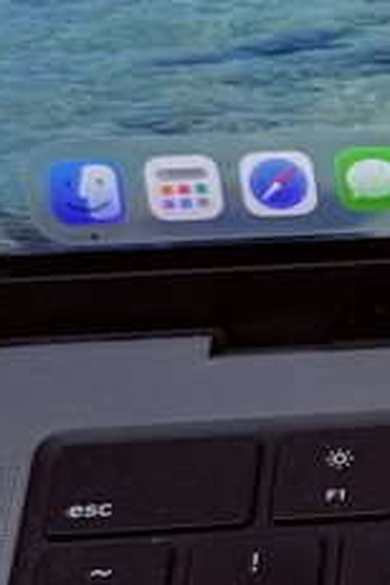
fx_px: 2811
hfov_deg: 7.3
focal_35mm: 173
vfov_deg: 11.9
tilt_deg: -43.3
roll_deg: -1.6
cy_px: 284
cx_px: 1003
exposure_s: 1/100
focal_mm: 6.76
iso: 100
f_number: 1.78
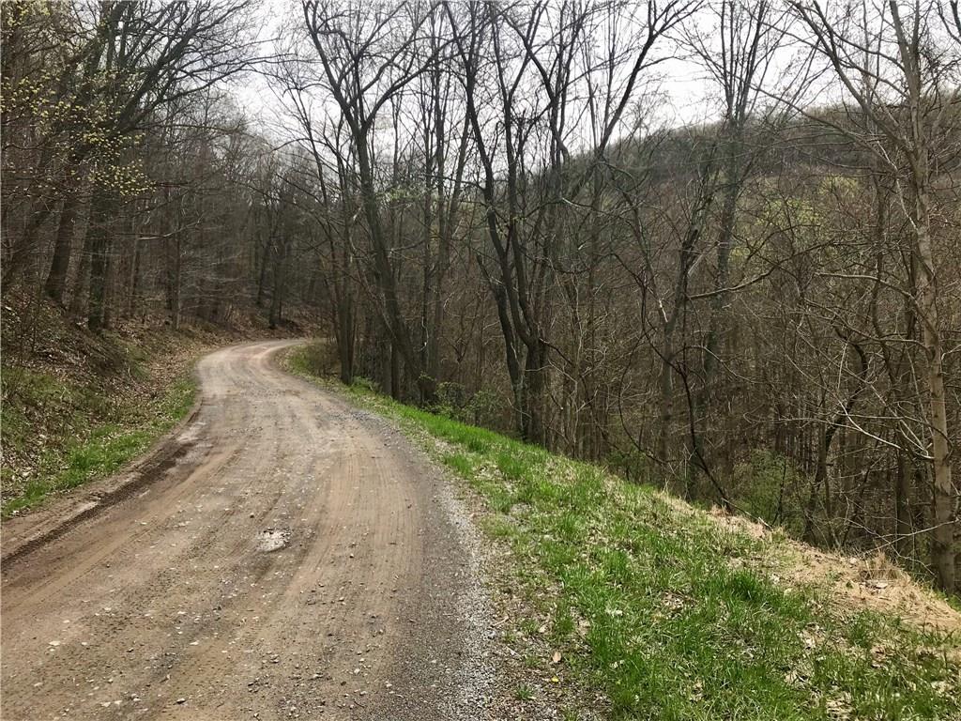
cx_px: 480
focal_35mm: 28
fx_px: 777
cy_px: 360
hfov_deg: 63.4
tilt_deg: -2.6
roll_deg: -0.1
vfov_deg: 49.7
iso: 20
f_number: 1.8
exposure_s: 1/1227
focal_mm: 3.99
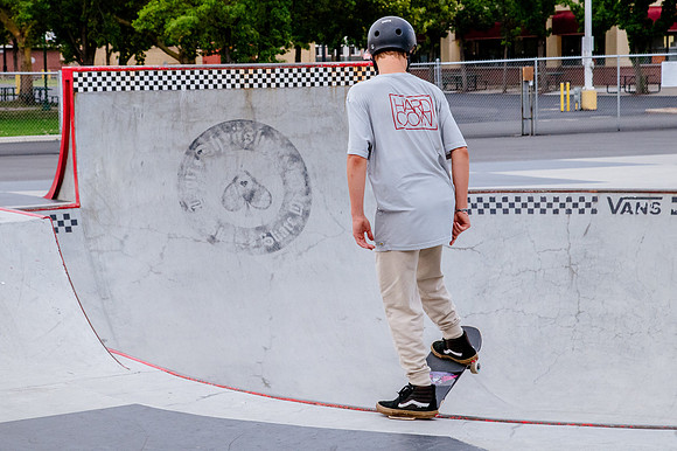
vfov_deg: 12.4
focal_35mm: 110
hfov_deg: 18.5
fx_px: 2075
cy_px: 158
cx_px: 298
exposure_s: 1/400
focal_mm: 85
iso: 2500
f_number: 9
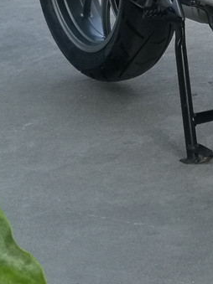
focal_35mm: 141
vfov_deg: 13.3
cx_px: 288
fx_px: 1158
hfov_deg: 10.3
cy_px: -136
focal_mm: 4.04
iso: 64
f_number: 2
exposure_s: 1/50
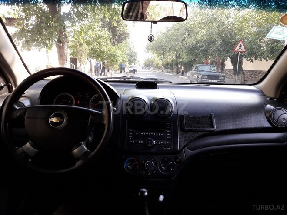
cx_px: 144
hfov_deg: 63.4
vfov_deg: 49.7
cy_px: 108
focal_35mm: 28
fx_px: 232
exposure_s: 1/100
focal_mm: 3.7
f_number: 1.9
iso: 50
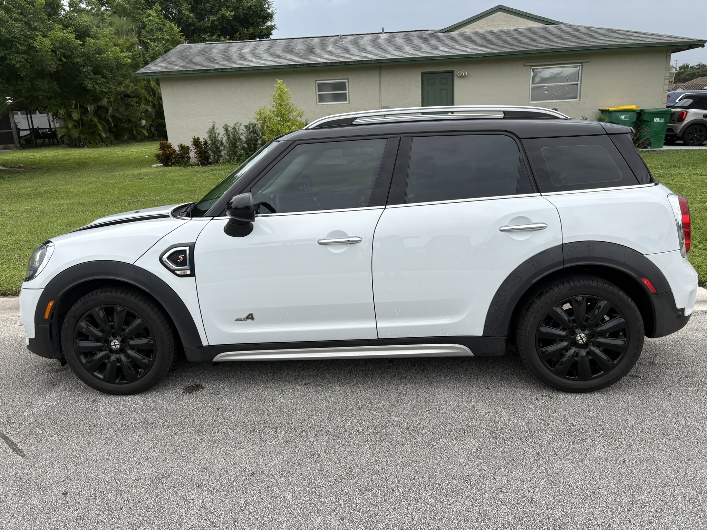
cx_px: 354
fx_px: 531
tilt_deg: -15.1
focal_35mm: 26
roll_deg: +3.6
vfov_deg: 53.1
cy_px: 265
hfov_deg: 67.3
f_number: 1.6
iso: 50
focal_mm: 5.96
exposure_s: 1/2747
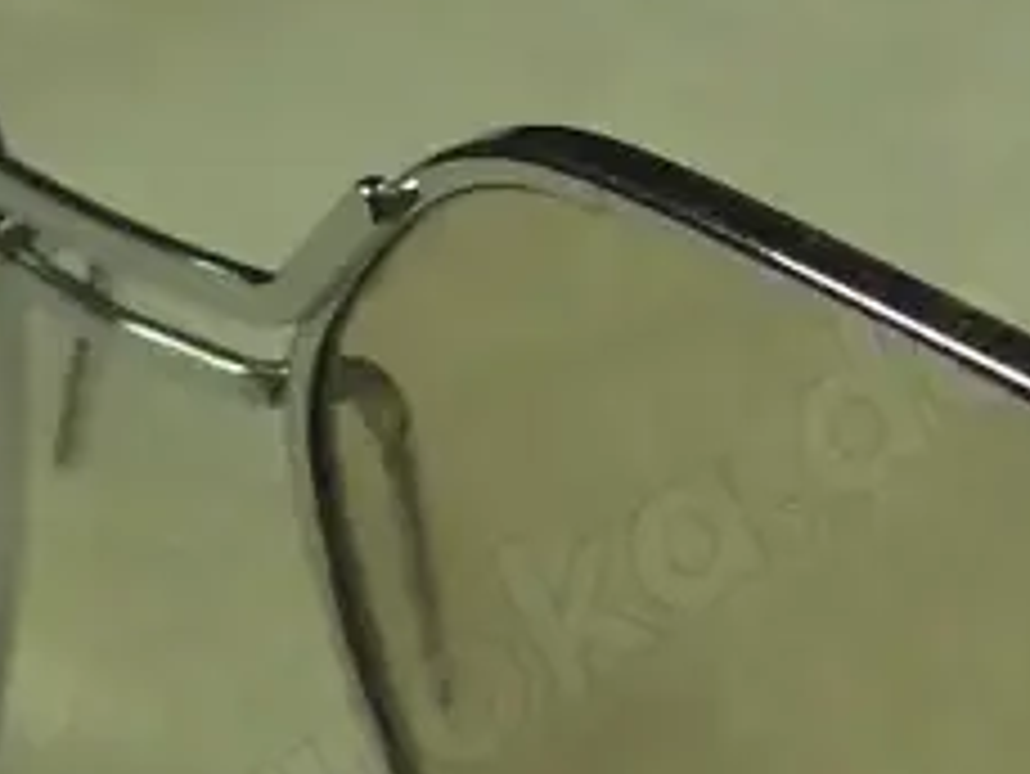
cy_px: 639
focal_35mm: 153
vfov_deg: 9.7
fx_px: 4555
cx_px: 1012
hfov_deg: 12.8
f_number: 2.6
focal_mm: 5.8
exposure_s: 1/160
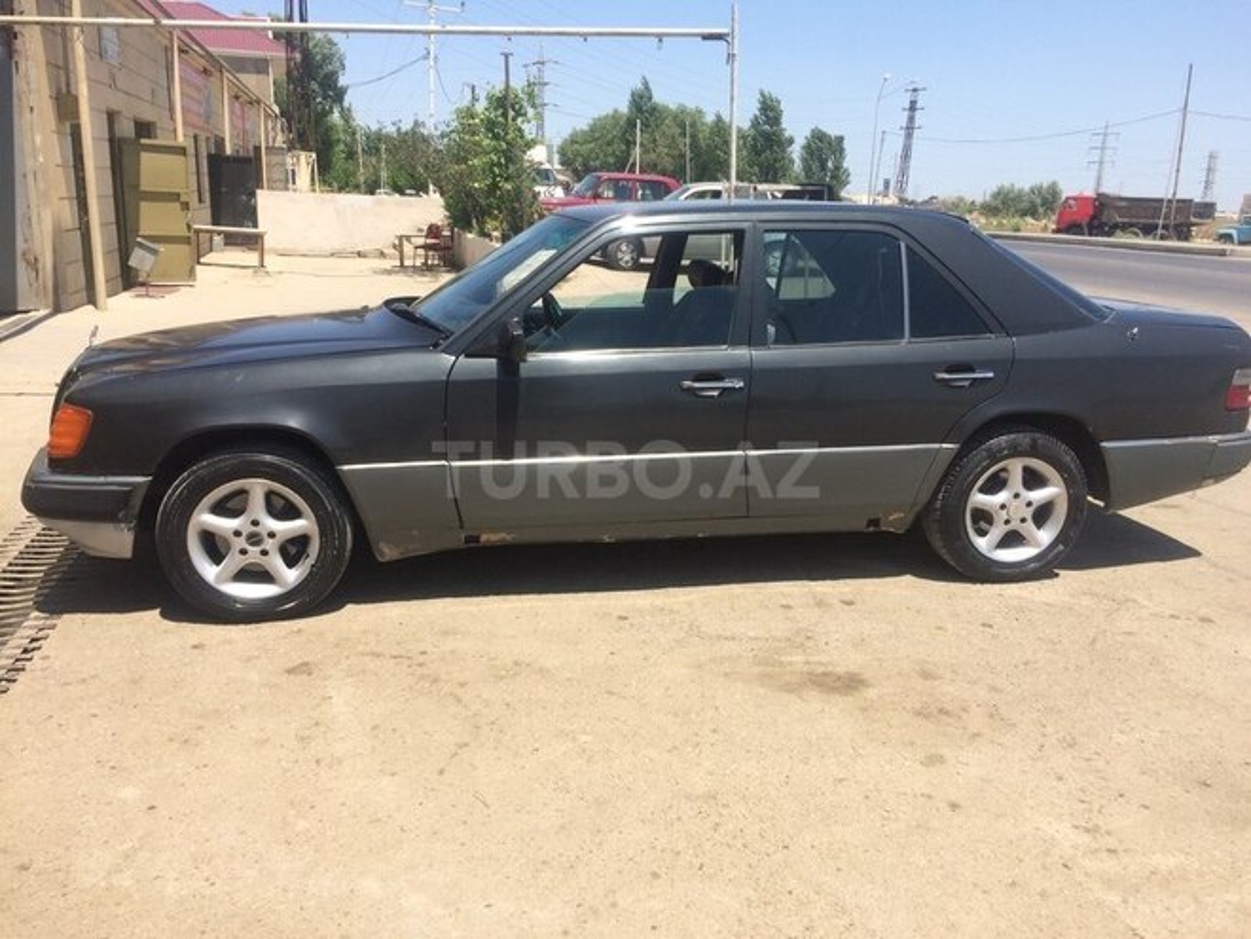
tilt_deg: -16.4
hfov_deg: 61.7
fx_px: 1048
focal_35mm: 29
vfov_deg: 48.2
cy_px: 470
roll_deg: -2.6
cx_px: 626
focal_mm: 4.15
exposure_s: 1/1786
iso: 32
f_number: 2.2
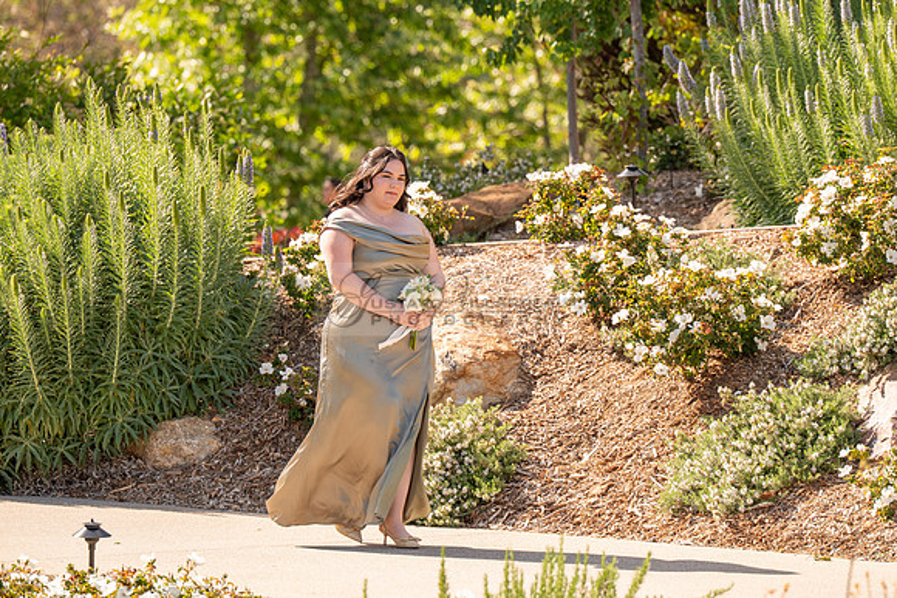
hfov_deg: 8.9
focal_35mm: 231
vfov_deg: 5.9
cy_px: 267
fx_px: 5759
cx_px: 518
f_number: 4.5
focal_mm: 200
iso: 200
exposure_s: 1/800
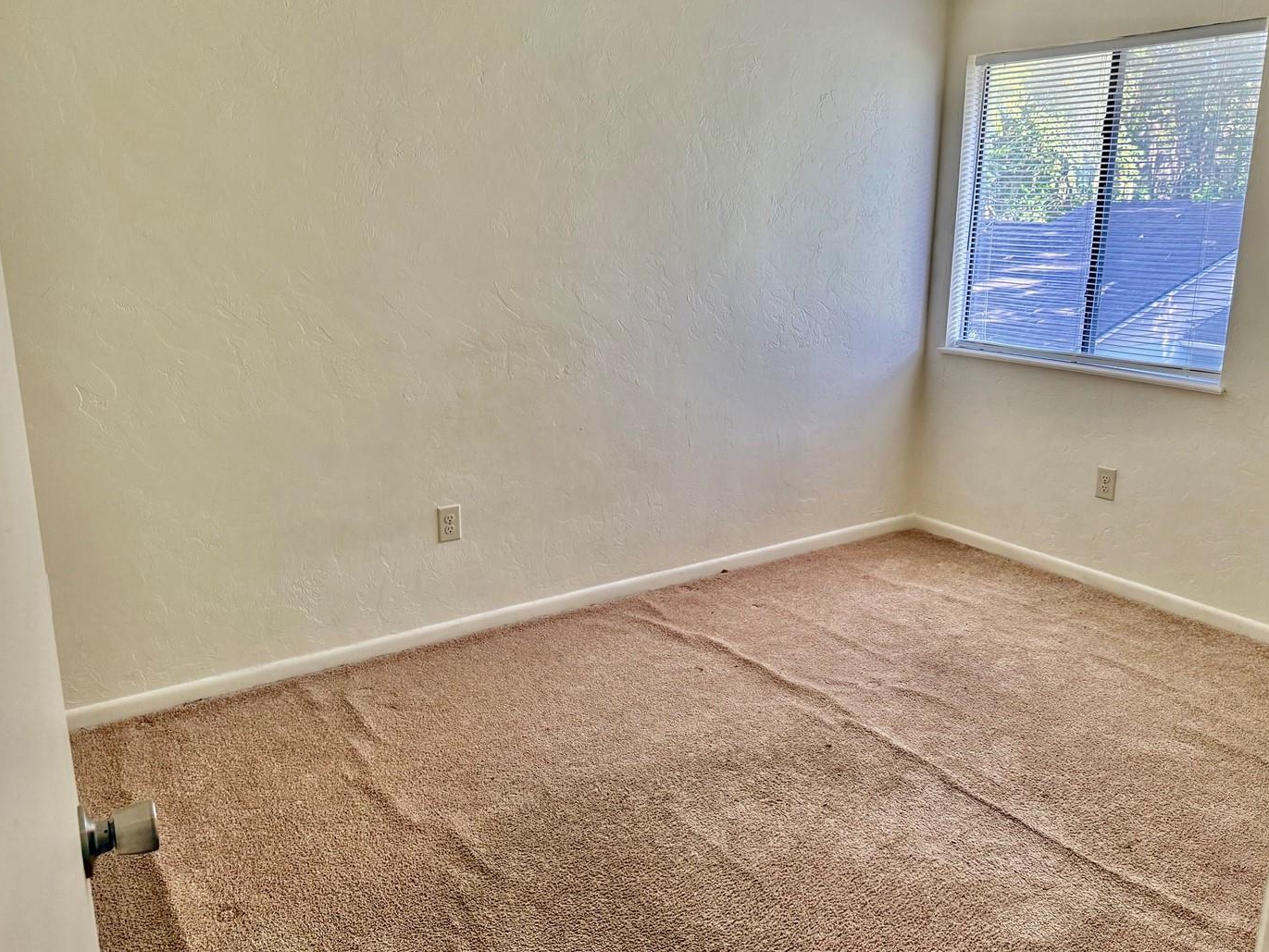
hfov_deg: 63.4
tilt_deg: -13.9
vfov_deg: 49.8
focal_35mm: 28
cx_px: 655
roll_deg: -0.4
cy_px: 467
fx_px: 1027
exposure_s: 1/84
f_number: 1.78
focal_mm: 6.76
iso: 200
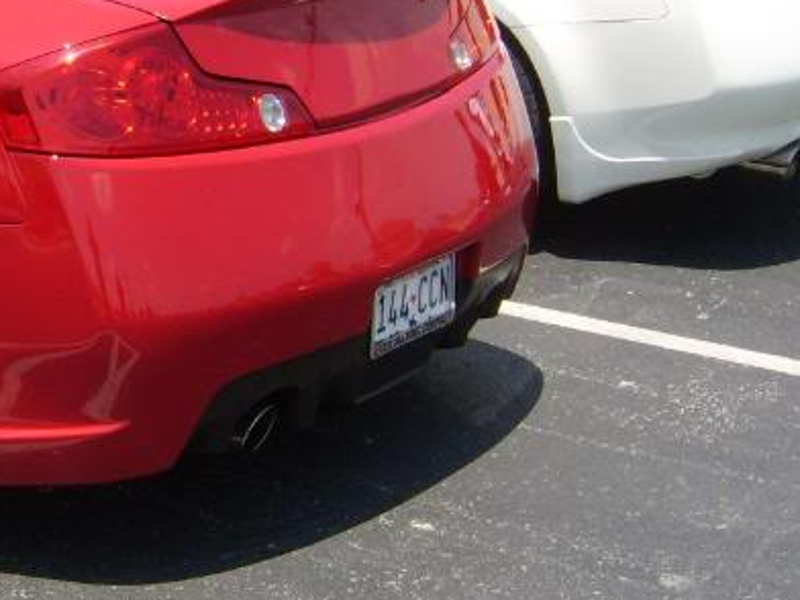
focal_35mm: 81
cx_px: 20
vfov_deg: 18.1
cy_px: 188
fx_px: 1872
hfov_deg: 23.2
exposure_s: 1/192
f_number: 6.7
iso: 71
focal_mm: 8.13
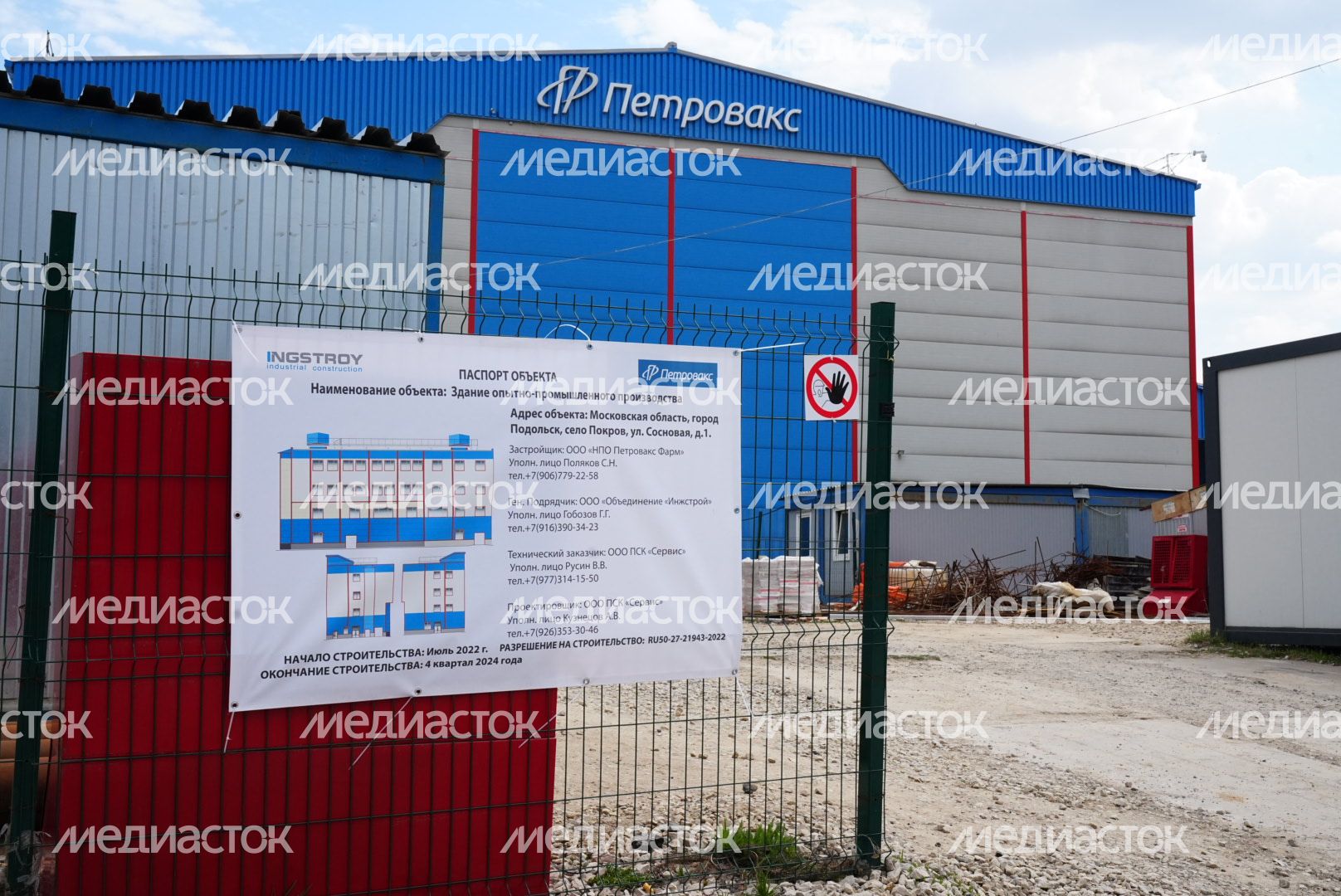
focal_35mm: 39
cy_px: 448
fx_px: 1454
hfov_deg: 49.5
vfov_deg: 34.3
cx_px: 670
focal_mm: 39
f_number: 11
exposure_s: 1/1600
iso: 2000
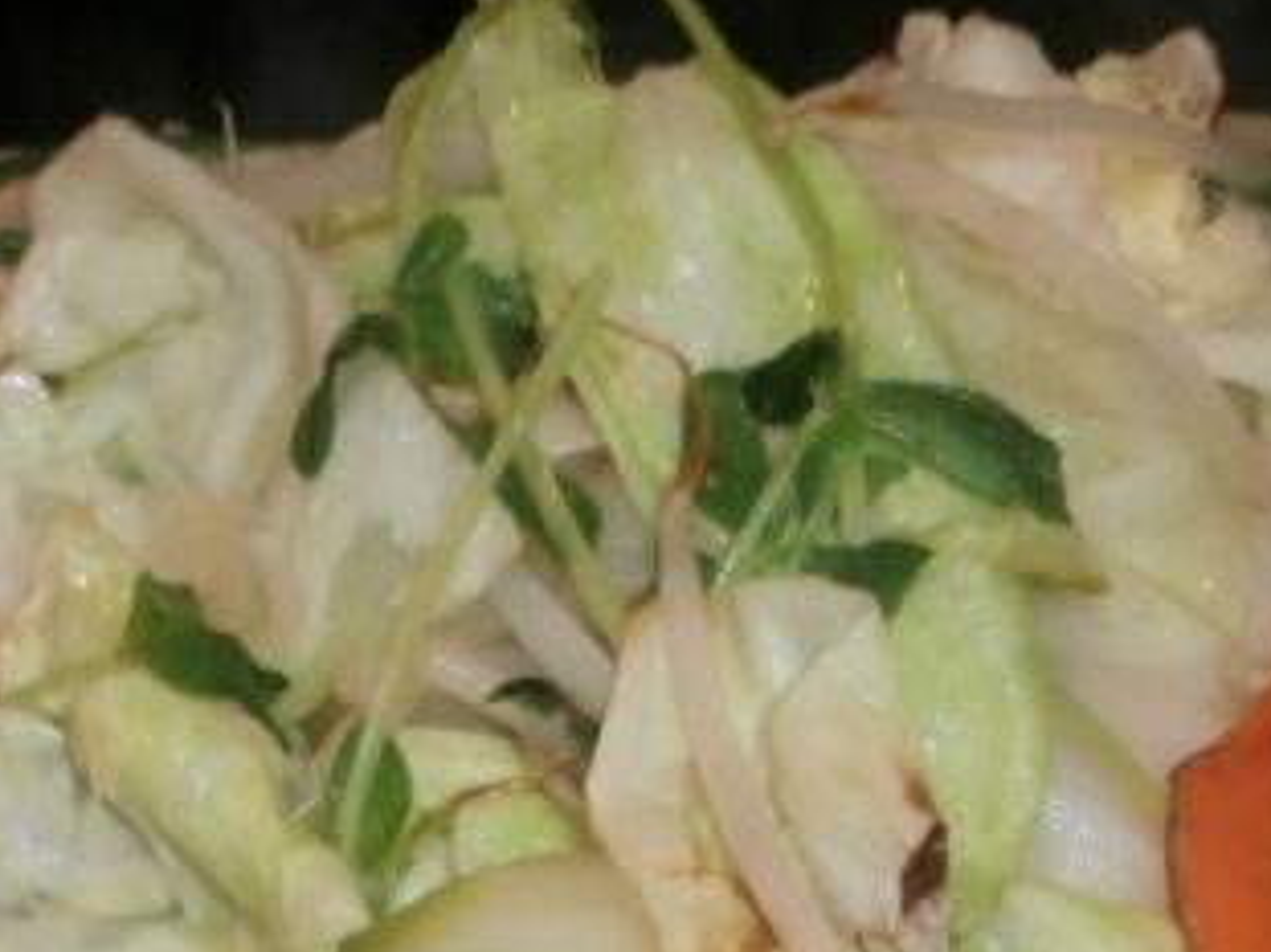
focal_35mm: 116
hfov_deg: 17.0
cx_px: 707
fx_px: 4258
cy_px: 1030
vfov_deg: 12.6
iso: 200
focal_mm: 8.29
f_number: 4.2
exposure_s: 1/40
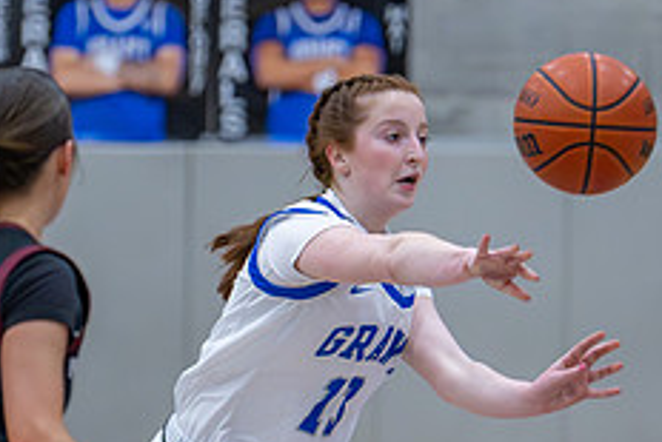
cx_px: 342
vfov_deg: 2.5
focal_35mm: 554
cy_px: 526
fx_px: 10193
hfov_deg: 3.7
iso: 4000
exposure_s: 1/1000
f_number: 2.8
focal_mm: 155
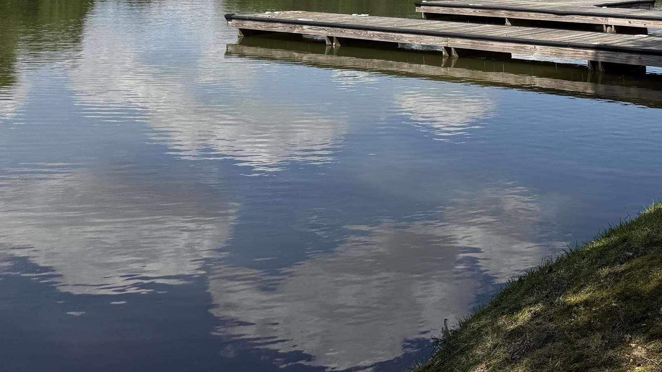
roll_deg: -0.7
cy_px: -54
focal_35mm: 49
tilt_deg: -0.3
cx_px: 592
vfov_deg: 22.8
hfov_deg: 39.2
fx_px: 860
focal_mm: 6.76
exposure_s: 1/8130
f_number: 1.78
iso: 80
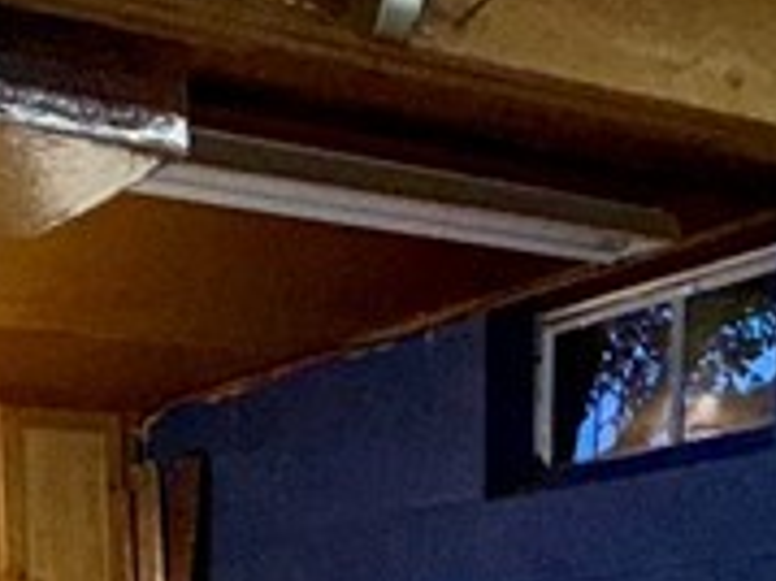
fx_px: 1792
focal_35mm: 80
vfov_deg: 15.3
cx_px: 195
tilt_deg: -12.1
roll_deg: +1.6
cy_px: 1110
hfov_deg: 24.2
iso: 160
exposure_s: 1/60
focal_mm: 2.22
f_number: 2.2
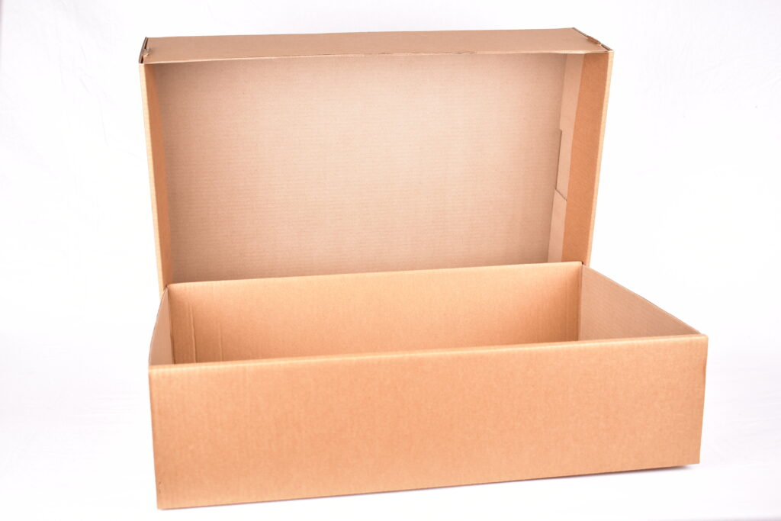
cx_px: 390
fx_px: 976
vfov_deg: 29.9
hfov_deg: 43.6
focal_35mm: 45
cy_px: 260
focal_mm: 30
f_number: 4.2
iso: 200
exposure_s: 1/60
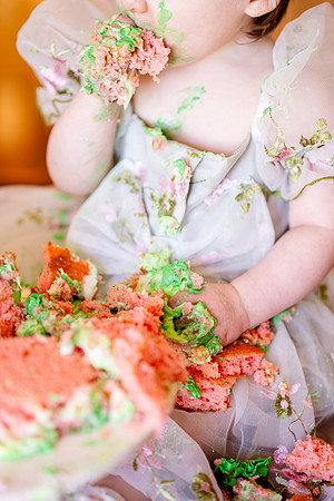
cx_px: 167
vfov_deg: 23.9
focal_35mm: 85
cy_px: 250
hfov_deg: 16.1
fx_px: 1183
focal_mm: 85
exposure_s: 1/200
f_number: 2.2
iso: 250
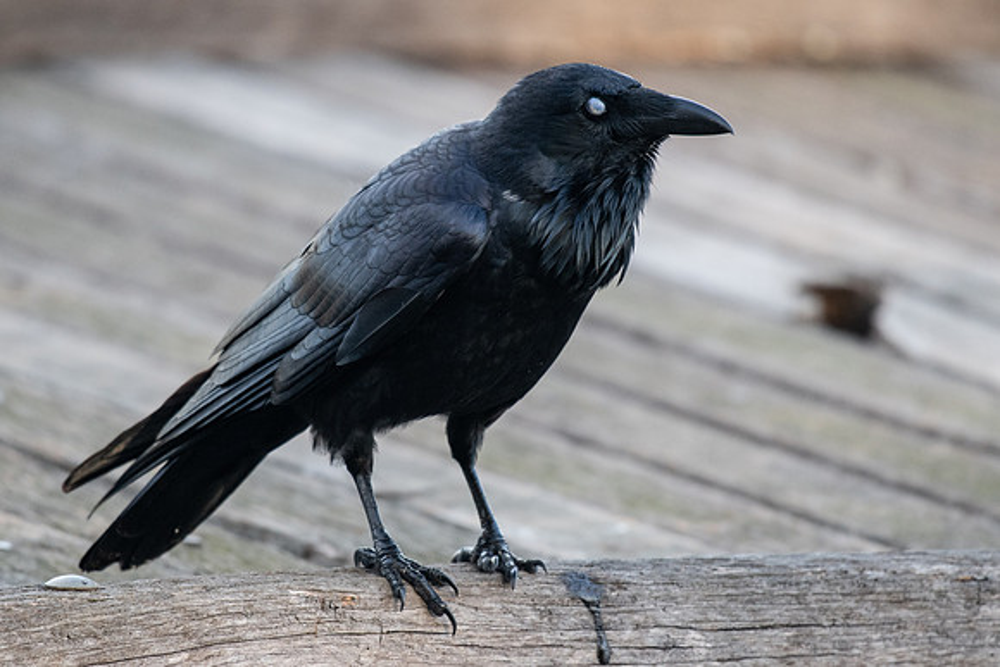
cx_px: 452
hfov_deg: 3.7
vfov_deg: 2.4
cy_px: 345
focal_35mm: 563
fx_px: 15652
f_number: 5.6
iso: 1600
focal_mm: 440
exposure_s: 1/800
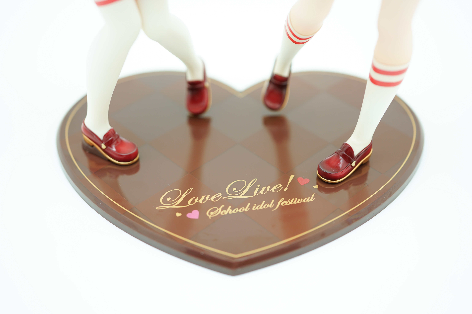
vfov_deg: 27.0
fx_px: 656
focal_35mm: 50
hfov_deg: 39.6
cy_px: 157
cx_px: 236
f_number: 2.8
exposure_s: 1/60
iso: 125
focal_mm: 50
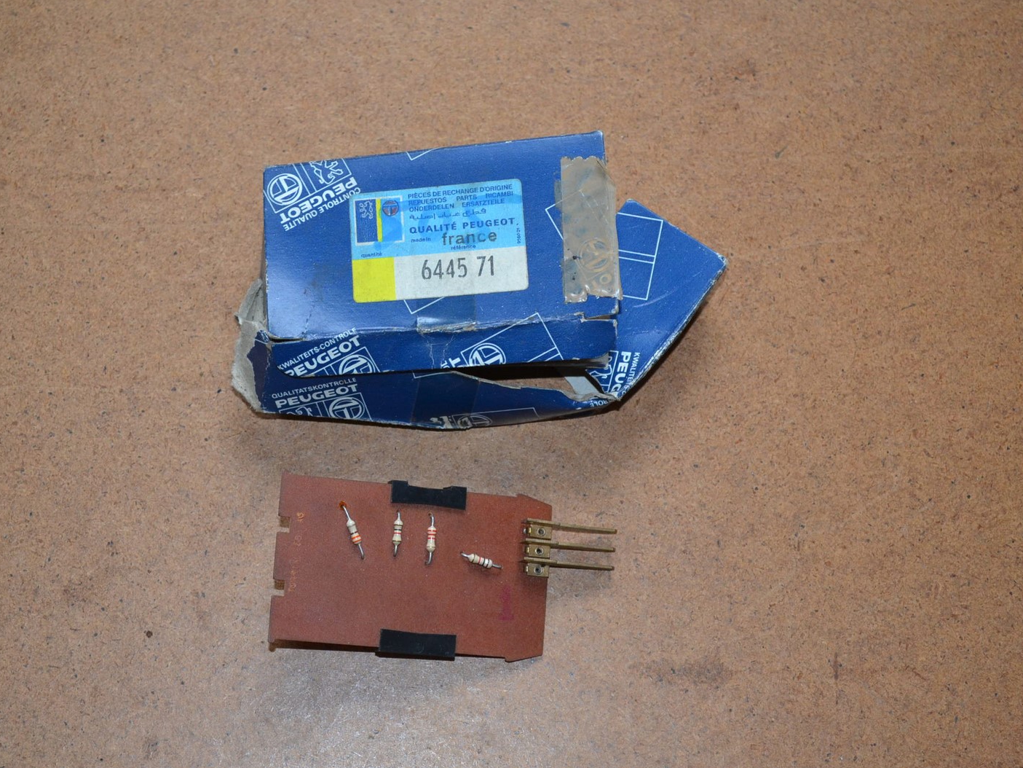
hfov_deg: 28.1
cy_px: 386
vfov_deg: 21.3
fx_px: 2039
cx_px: 451
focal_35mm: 69
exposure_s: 1/60
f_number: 5.3
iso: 1100
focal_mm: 42
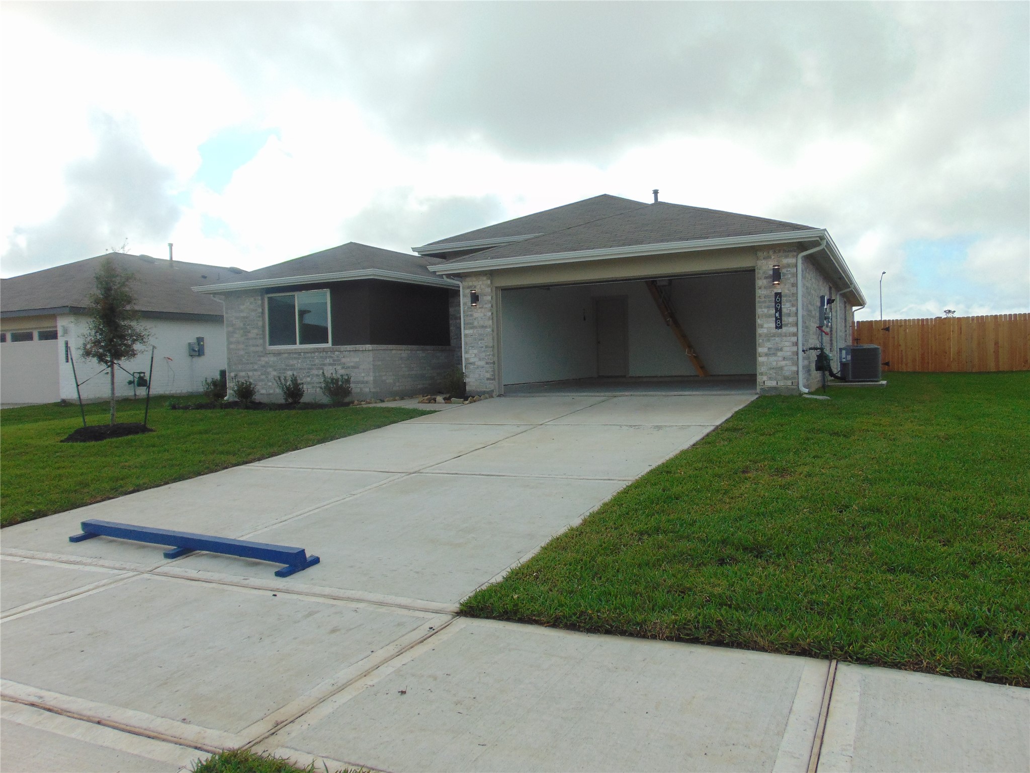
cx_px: 515
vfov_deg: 54.9
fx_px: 744
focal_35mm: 25
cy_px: 386
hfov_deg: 69.4
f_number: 7.7
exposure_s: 1/250
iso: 80
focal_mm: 4.5
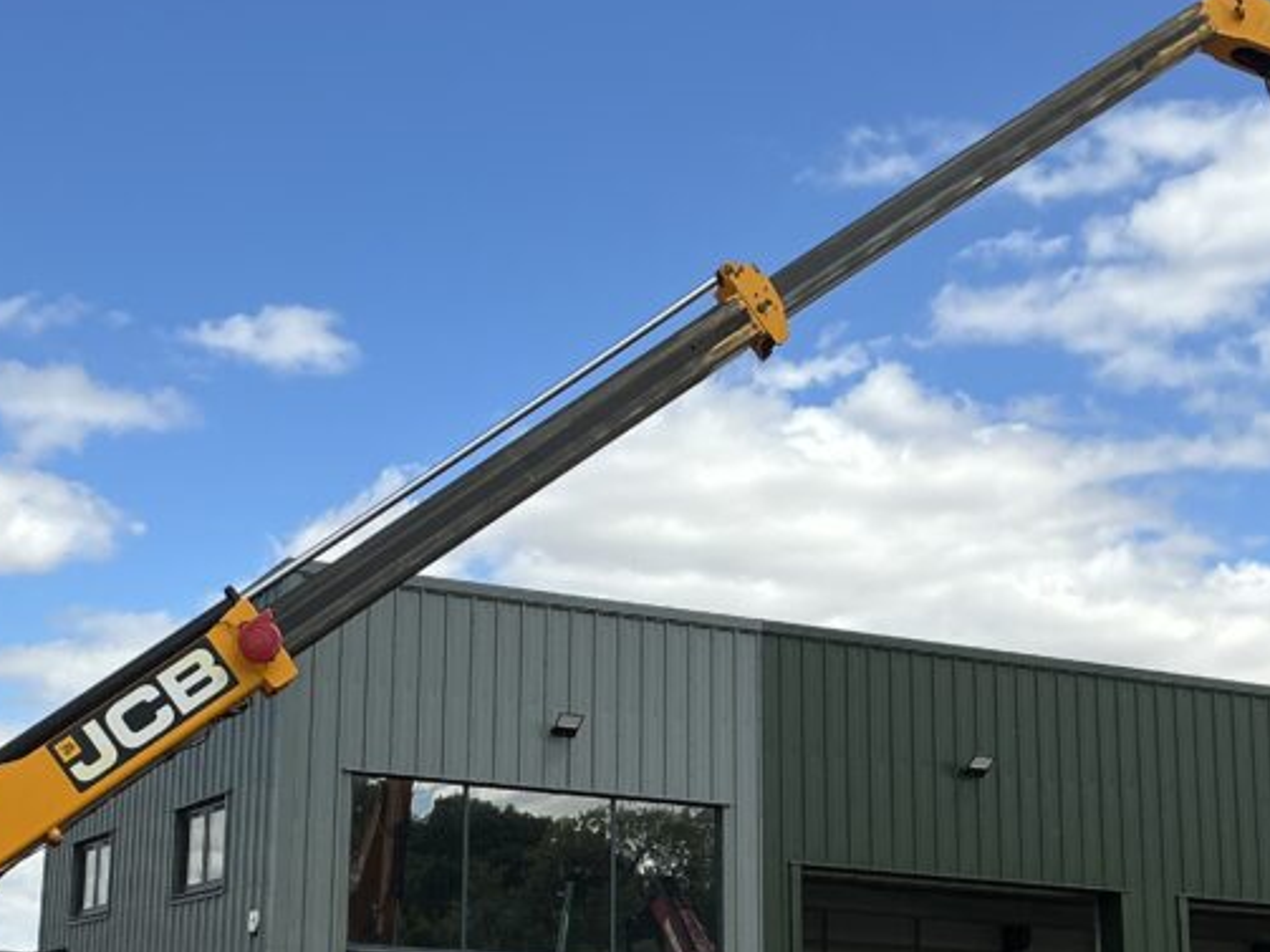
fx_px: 2091
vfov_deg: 25.5
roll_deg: -2.3
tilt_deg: +11.0
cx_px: 407
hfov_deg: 33.4
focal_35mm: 57
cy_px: 657
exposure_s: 1/2141
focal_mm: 3
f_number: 1.8
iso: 25
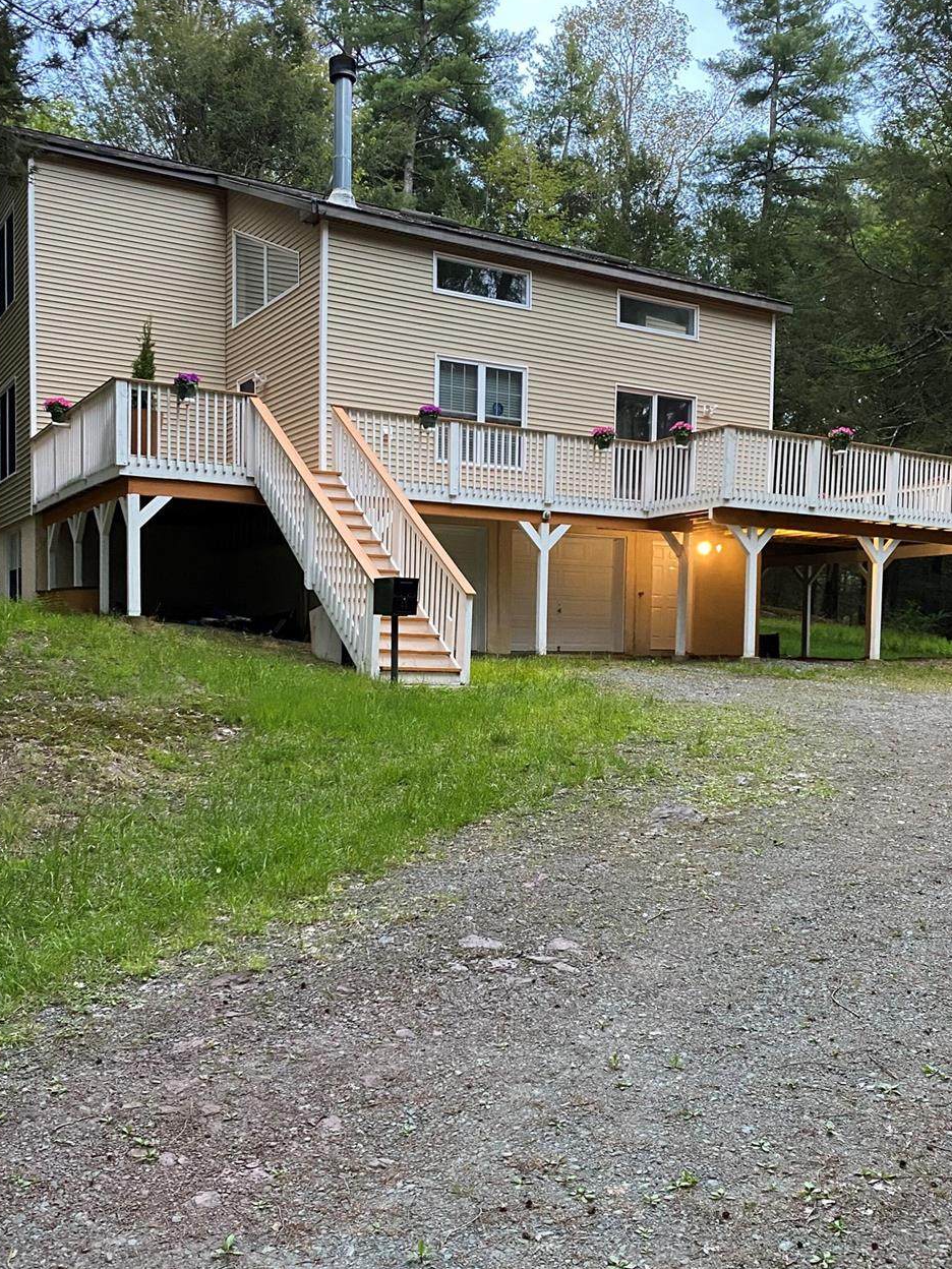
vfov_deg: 56.7
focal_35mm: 32
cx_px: 474
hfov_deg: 44.2
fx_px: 1173
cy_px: 703
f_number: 1.8
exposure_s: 1/60
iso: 400
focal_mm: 4.25
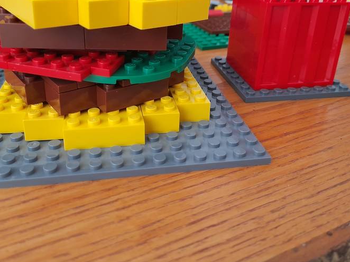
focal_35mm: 34
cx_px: 162
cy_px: 97
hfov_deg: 53.9
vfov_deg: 41.4
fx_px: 344
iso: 320
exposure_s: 1/50
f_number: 2
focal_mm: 4.6
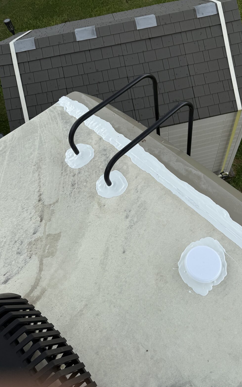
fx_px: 275
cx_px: 144
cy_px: 196
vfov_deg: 70.4
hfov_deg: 47.3
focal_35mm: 26
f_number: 1.78
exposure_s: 1/1901
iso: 80
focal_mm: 6.76
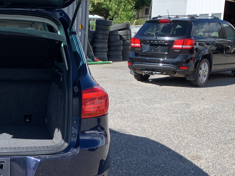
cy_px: 142
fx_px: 414
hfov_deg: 30.1
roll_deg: -0.3
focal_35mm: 61
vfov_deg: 23.6
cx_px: 15
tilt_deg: -15.2
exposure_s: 1/759
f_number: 1.8
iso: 25
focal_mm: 4.25
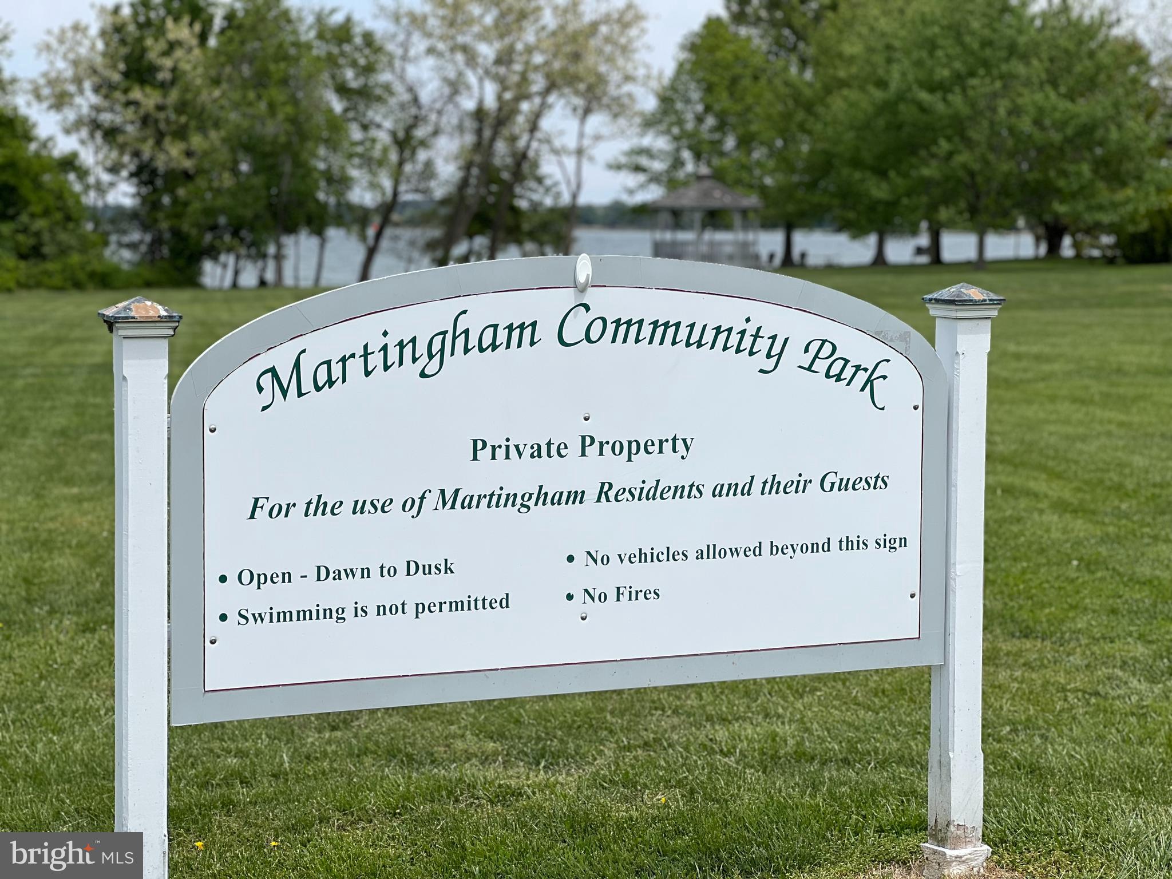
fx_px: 2607
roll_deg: -0.2
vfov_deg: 19.1
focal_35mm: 77
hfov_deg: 25.3
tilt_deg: -4.5
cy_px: 440
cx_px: 586
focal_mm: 9
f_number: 2.8
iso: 32
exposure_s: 1/1064
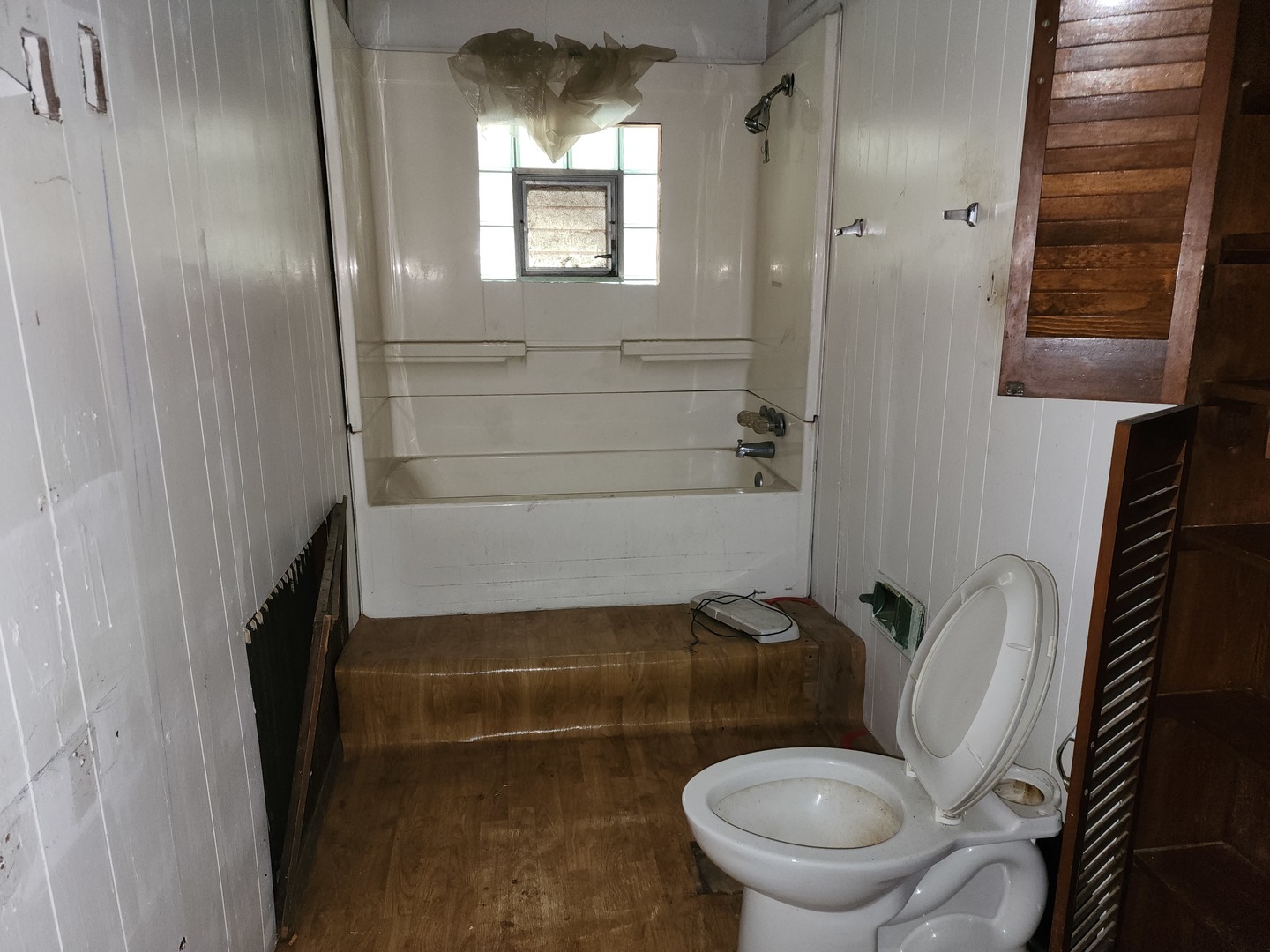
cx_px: 635
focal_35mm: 23
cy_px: 476
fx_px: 844
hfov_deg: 73.9
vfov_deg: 58.9
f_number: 1.8
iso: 125
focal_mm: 6.4
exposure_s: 1/17
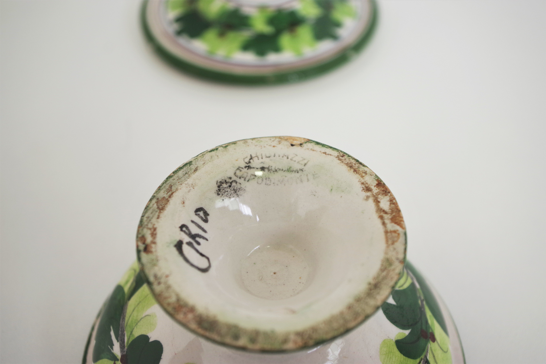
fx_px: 743
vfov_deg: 27.5
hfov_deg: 40.3
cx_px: 273
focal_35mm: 49
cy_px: 182
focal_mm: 32.5
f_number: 4
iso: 200
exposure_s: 1/60
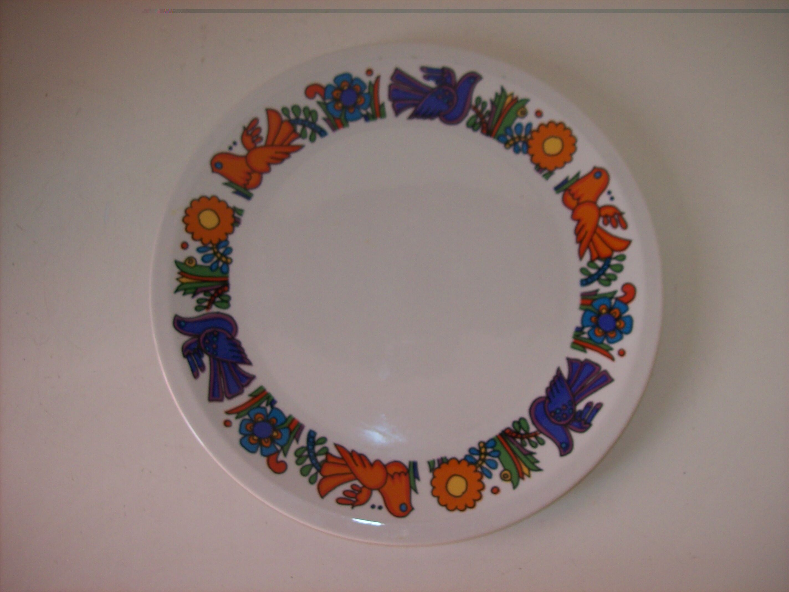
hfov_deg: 51.4
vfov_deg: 39.6
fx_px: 820
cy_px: 296
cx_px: 394
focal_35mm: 36
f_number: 2.7
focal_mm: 6
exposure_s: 1/64
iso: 80
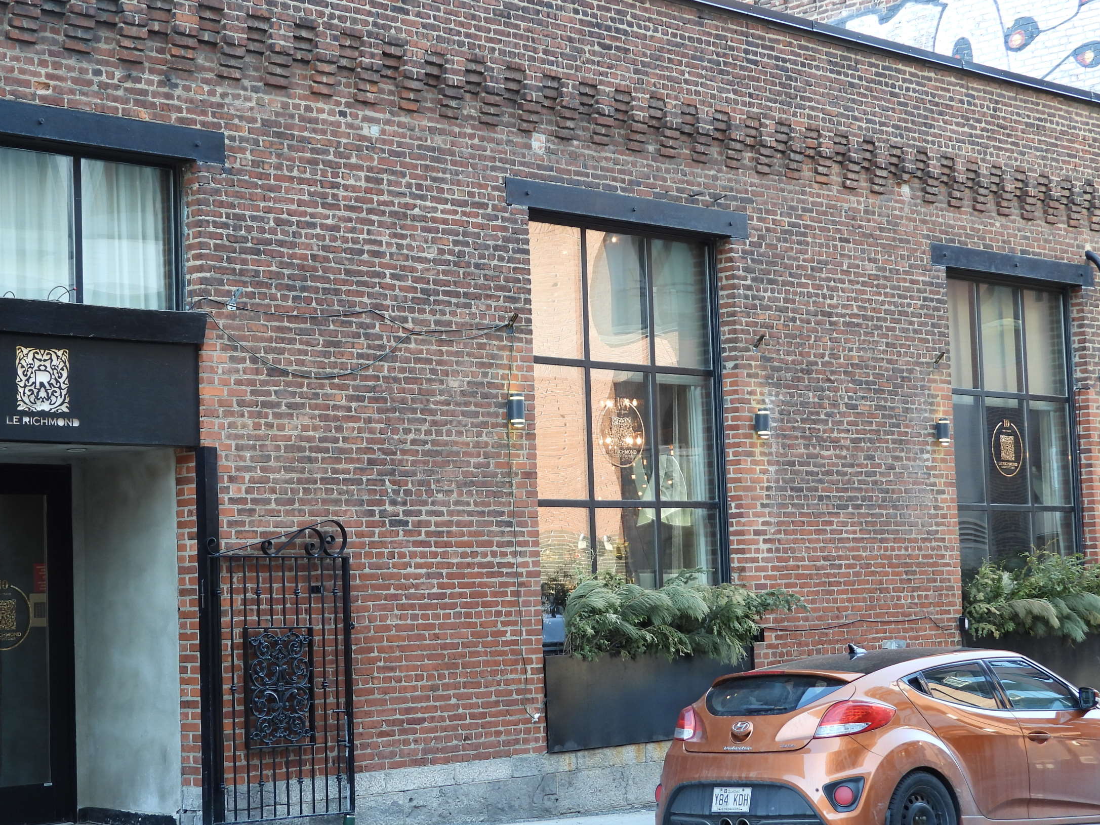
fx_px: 2225
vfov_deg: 21.0
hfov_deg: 27.7
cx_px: 457
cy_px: 419
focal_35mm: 70
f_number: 3.5
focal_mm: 9.8
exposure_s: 1/40
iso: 100
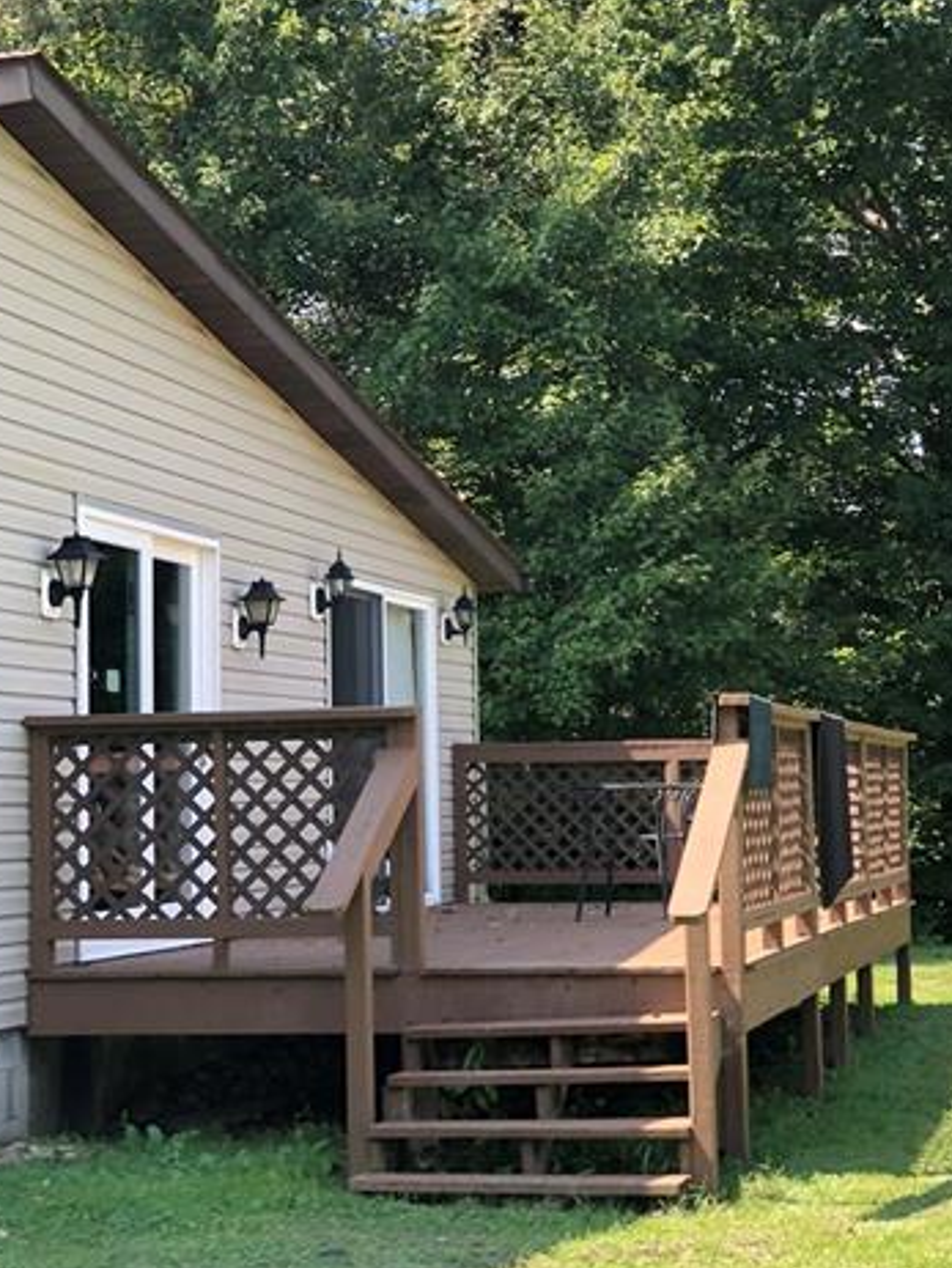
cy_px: 527
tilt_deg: +4.8
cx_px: 576
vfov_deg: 26.3
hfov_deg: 19.9
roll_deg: +0.9
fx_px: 2711
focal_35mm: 74
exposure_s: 1/121
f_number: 2.8
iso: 25
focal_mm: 6.6
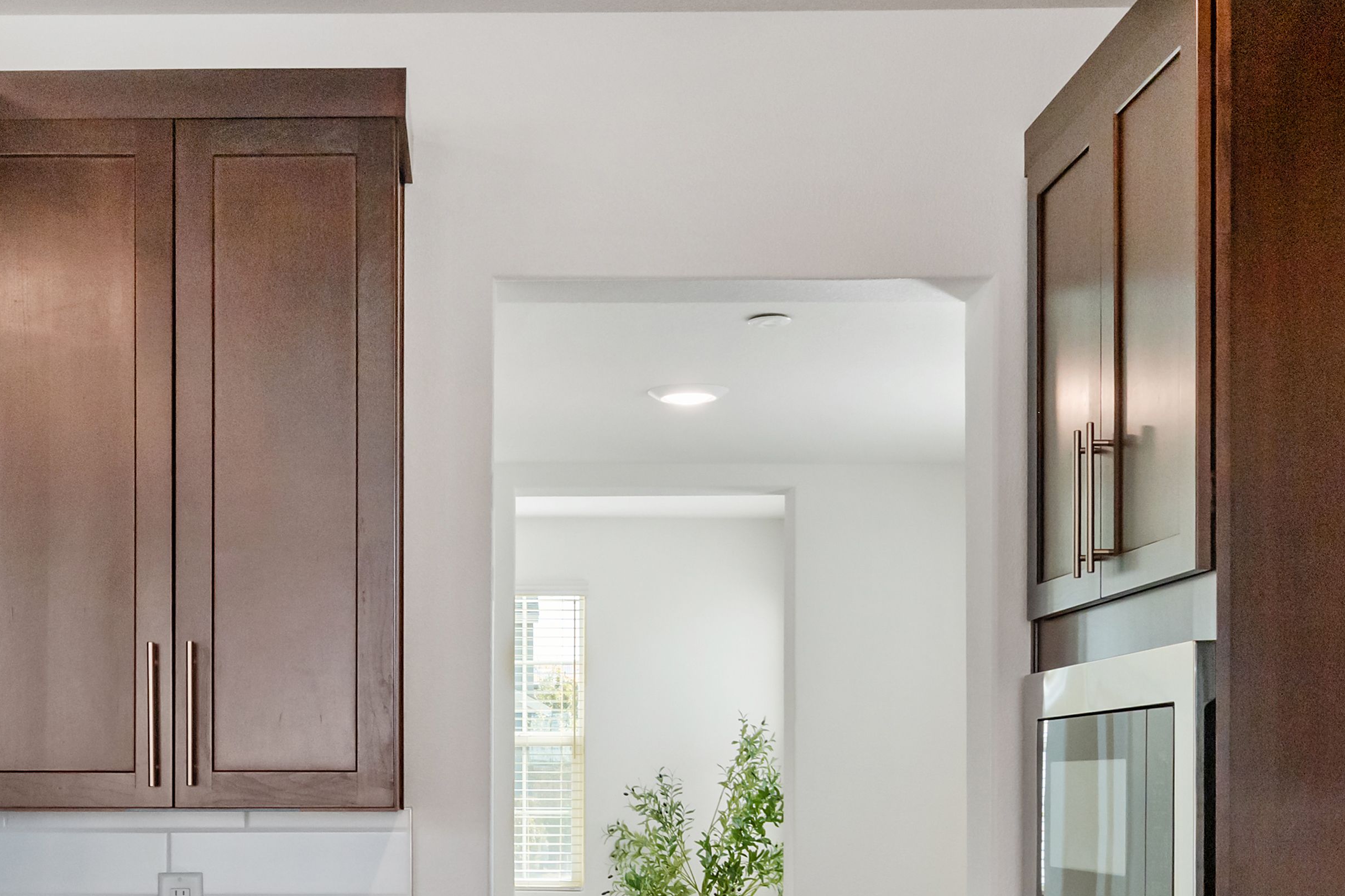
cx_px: 435
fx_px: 1905
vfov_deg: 25.5
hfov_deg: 38.4
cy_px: 832
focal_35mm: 51
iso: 400
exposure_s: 1/40
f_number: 9
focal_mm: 15.5
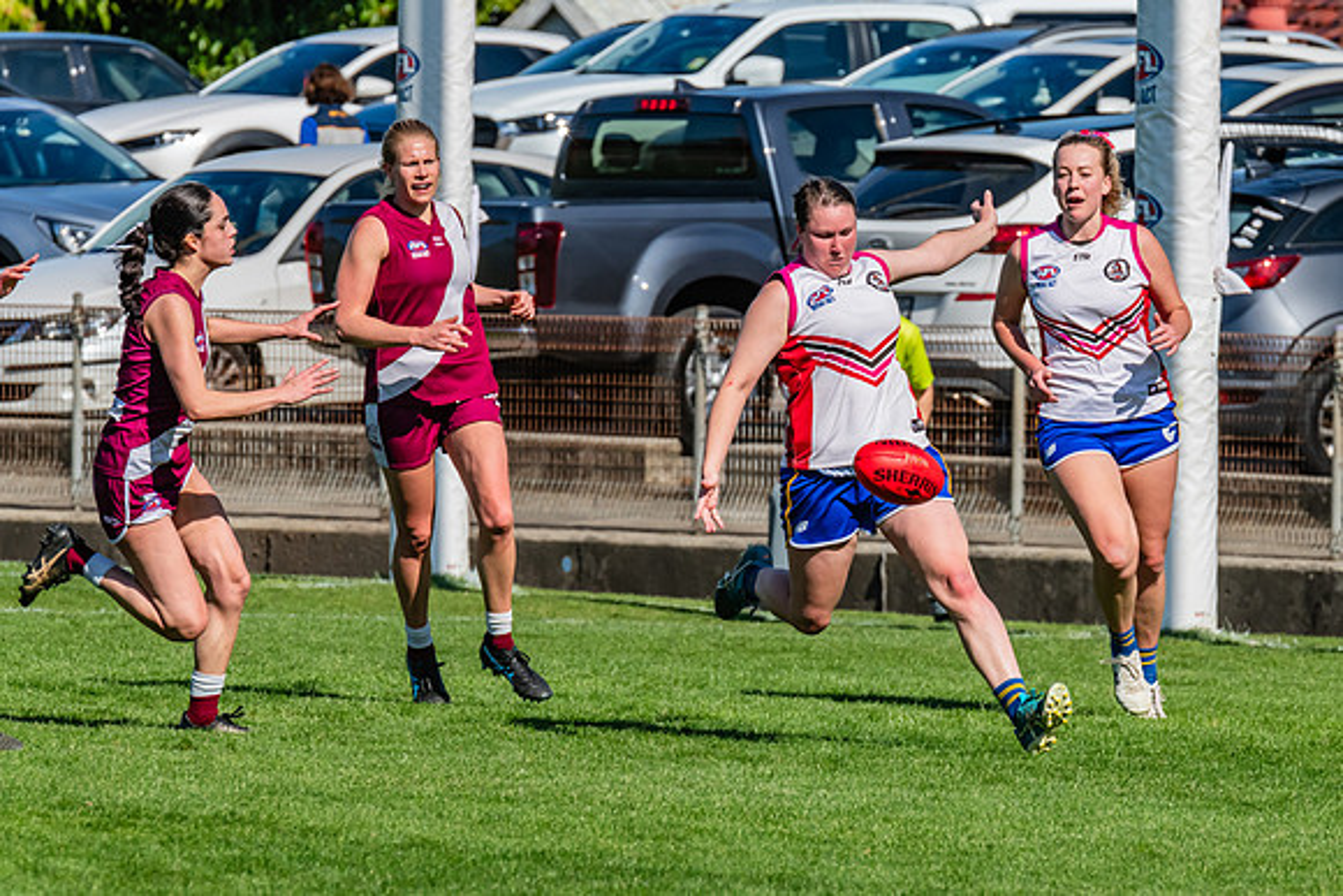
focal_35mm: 462
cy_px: 503
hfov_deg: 4.5
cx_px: 809
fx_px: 17246
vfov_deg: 3.0
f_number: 13
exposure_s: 1/1250
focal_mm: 380
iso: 800
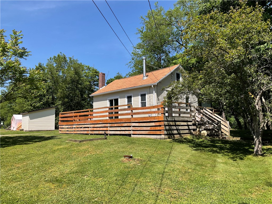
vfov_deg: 48.2
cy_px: 102
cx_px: 136
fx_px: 228
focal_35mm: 29
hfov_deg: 61.7
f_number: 1.8
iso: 16
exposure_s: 1/1250
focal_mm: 3
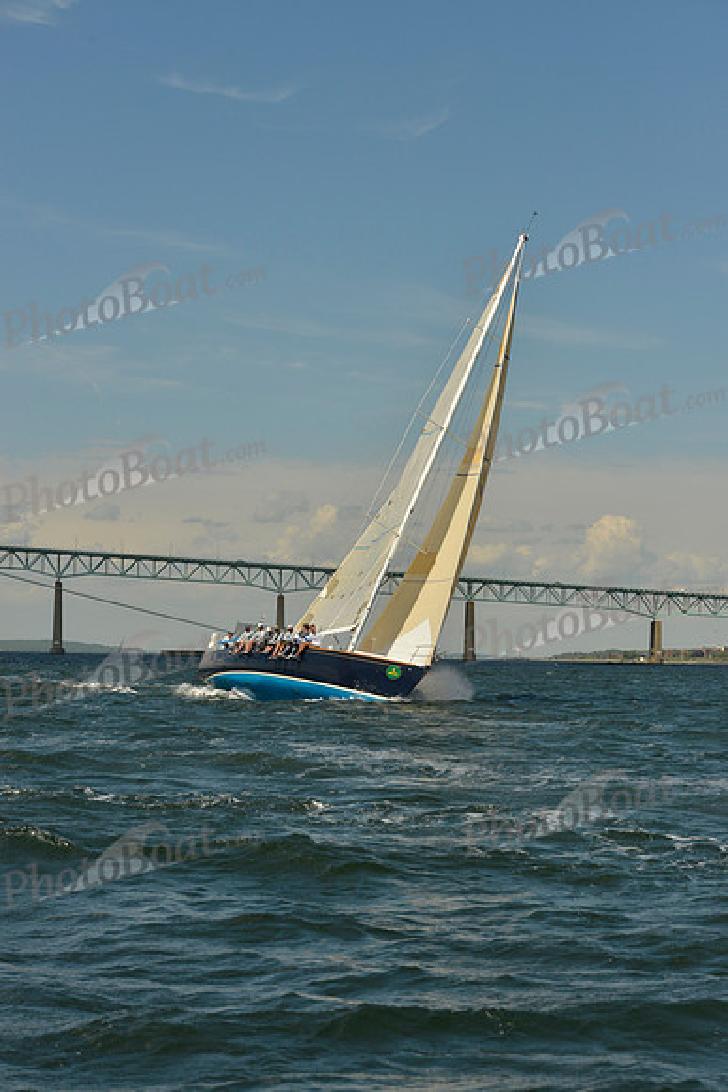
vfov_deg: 28.8
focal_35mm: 70
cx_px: 364
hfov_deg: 19.5
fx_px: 2122
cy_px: 546
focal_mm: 70
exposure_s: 1/1600
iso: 280
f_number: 9
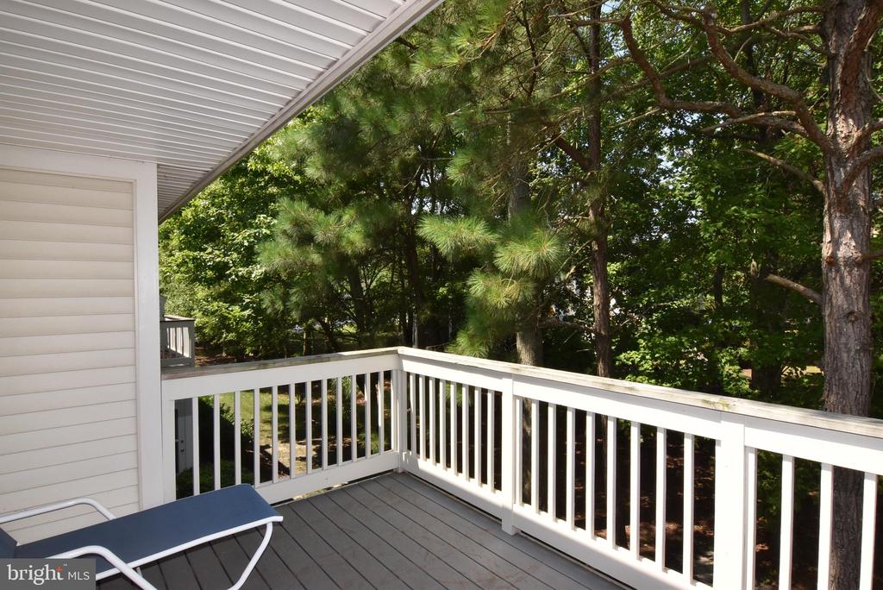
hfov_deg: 90.0
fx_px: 442
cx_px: 442
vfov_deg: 67.5
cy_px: 295
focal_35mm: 18
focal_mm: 12
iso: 800
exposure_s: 1/200
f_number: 22
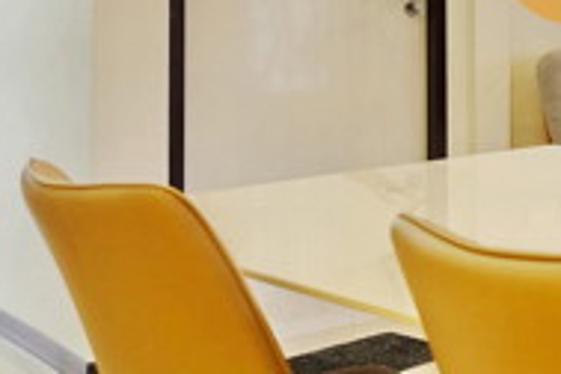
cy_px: -53
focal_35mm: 76
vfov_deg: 17.3
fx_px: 1184
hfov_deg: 22.0
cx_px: 849
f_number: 3.5
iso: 400
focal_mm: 16
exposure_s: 1/56
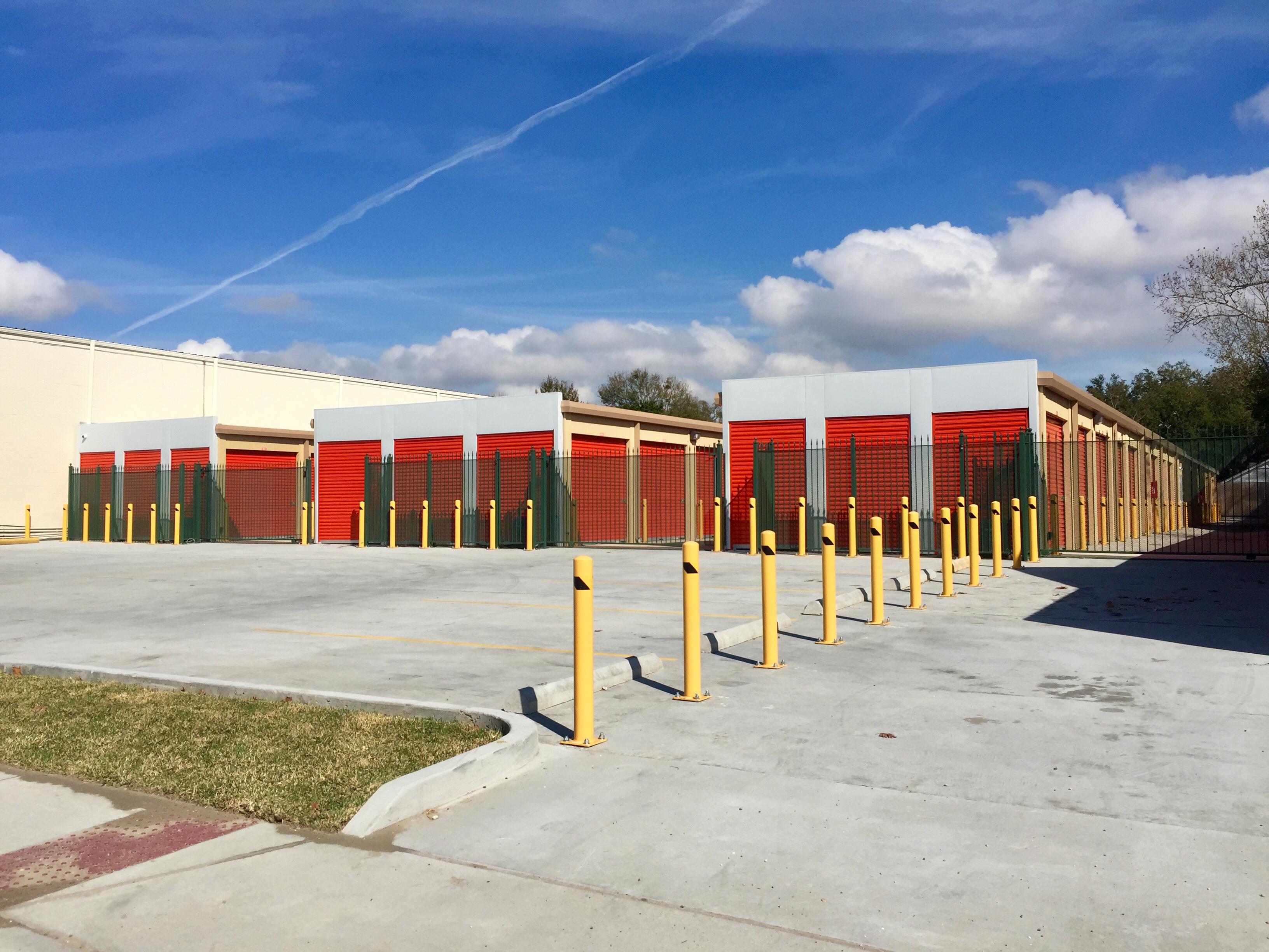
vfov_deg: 48.2
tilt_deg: +3.0
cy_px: 476
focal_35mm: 29
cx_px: 634
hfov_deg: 61.7
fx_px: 1063
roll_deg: -1.8
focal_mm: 4.15
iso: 32
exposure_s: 1/3968
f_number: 2.2
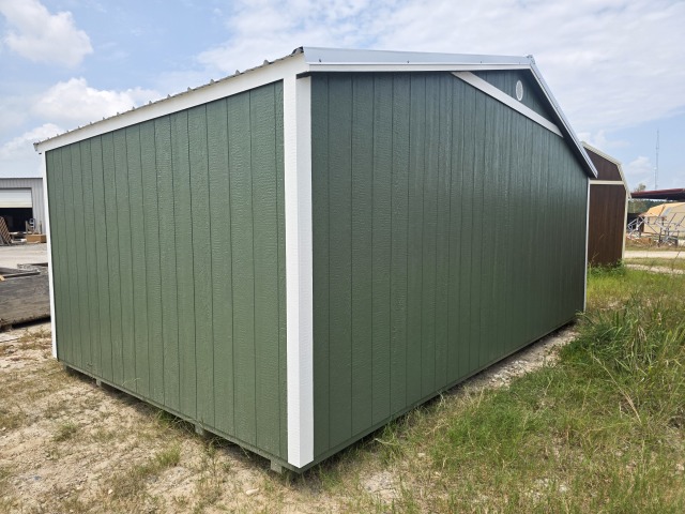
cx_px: 342
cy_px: 257
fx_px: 455
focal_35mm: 23
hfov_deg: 73.9
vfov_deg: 58.9
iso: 80
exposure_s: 1/4539
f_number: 1.7
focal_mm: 6.3
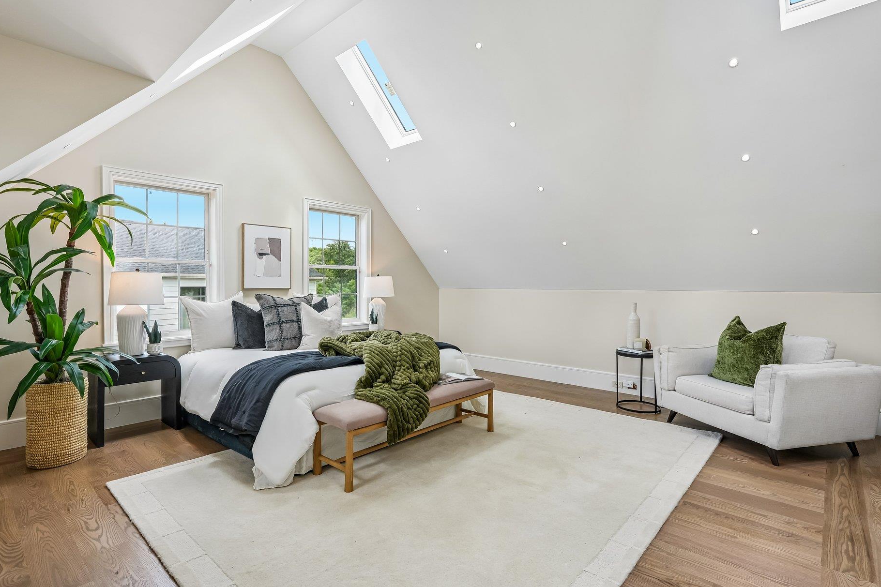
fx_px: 454
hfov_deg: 88.2
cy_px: 299
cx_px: 444
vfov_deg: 65.8
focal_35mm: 19
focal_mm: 16.5
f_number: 9
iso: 200
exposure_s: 1/30
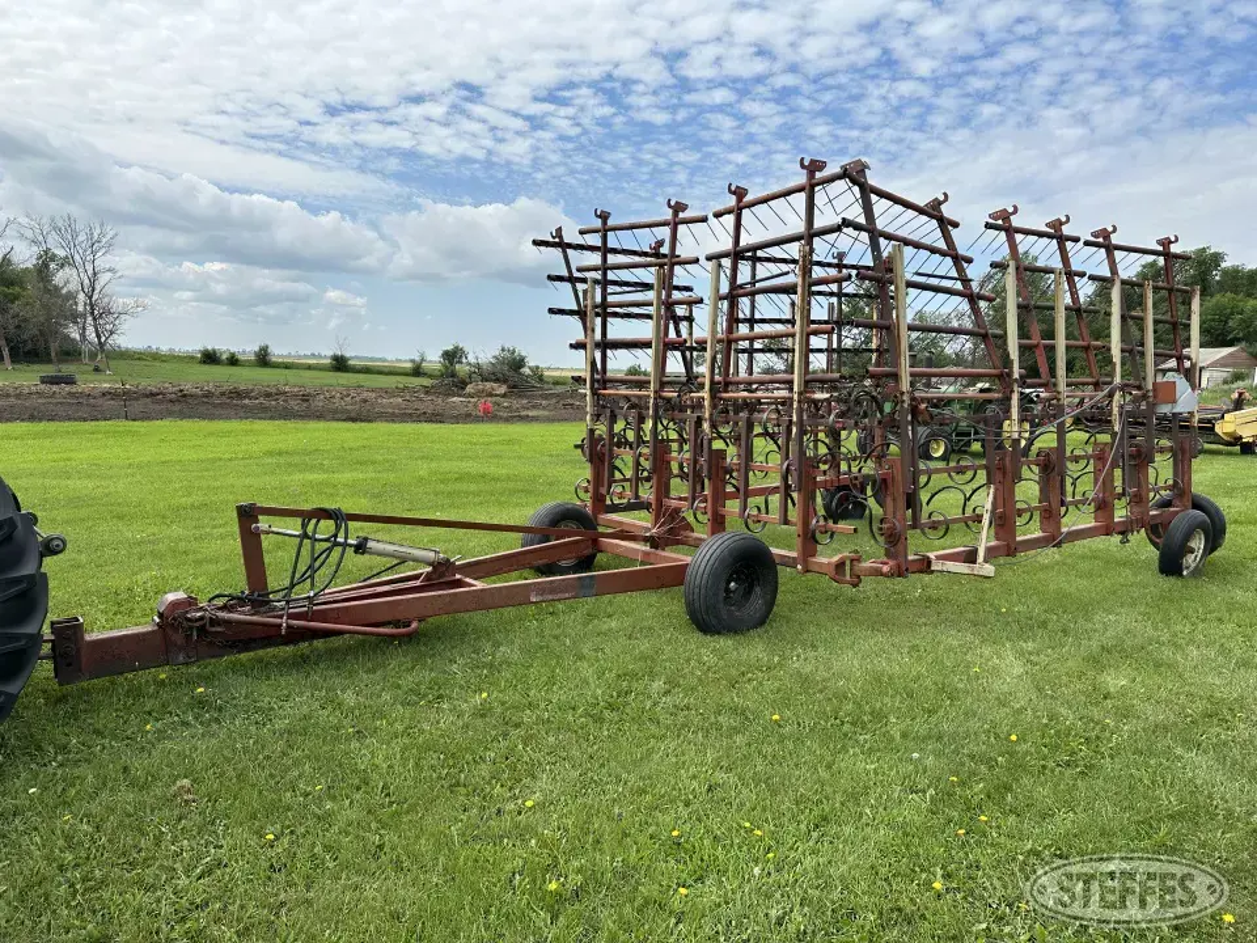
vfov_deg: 56.8
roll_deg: -1.8
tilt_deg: -2.6
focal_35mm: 24
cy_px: 472
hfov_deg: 71.6
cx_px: 628
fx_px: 872
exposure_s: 1/4016
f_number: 1.78
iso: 80
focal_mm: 6.86
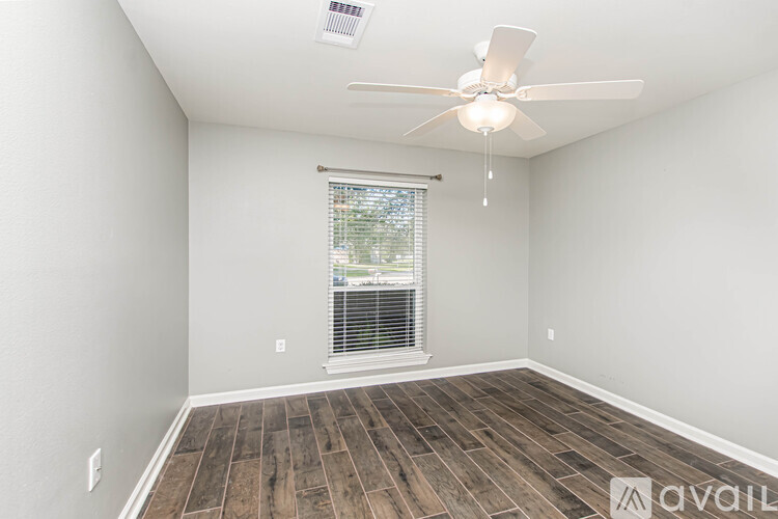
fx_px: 324
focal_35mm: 15
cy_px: 260
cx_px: 389
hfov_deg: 100.4
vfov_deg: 77.3
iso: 500
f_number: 7.1
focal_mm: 10
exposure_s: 1/250
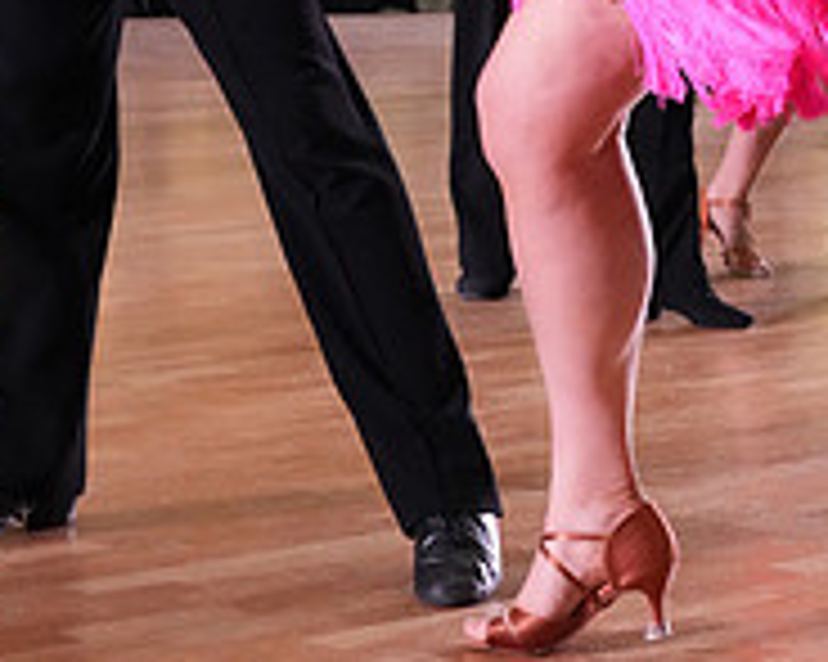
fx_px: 3331
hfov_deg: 14.1
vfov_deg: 11.0
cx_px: 551
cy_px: -239
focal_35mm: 136
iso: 5000
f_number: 9
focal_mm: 46
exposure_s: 1/125
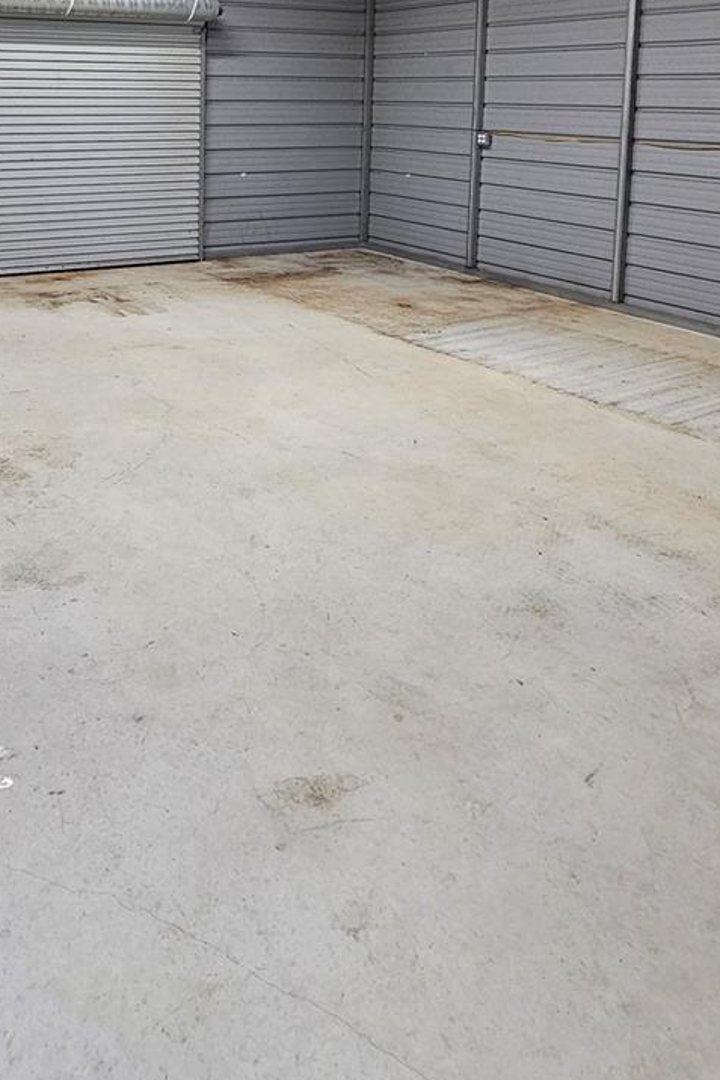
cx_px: 171
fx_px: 870
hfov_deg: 43.4
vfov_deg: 58.1
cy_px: 195
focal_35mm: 29
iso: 200
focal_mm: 2.2
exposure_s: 1/60
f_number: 2.2
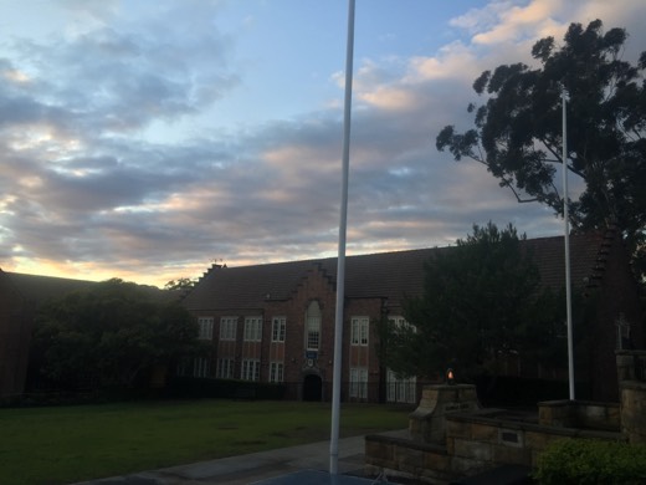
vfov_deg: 48.2
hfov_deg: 61.7
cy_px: 242
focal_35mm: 29
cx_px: 323
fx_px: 541
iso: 32
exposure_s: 1/223
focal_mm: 4.15
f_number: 2.2
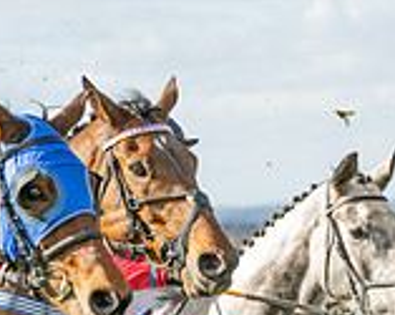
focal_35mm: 441
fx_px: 5146
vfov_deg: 3.5
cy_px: 444
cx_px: 593
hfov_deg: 4.4
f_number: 4
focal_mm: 109
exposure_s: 1/1600
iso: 400
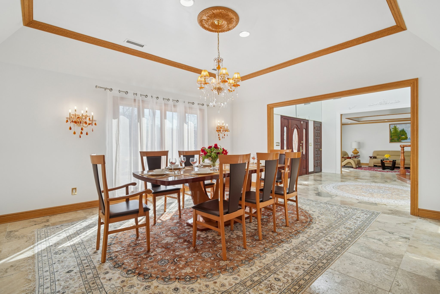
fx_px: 196
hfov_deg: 96.7
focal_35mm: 16
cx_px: 220
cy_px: 147
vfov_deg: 73.7
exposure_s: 1/100
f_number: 8
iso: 400
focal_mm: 16
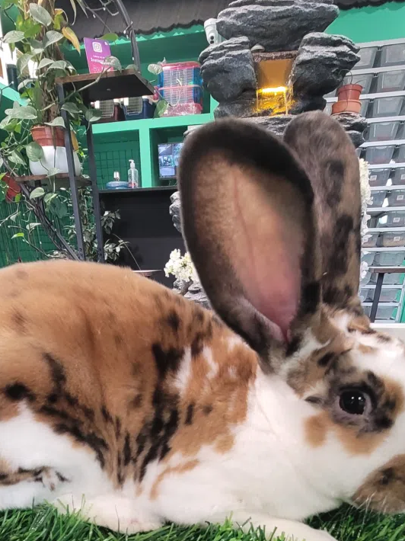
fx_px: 390
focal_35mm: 25
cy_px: 487
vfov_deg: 59.2
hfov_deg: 54.7
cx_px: 182
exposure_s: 1/50
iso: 160
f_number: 2.2
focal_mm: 2.2
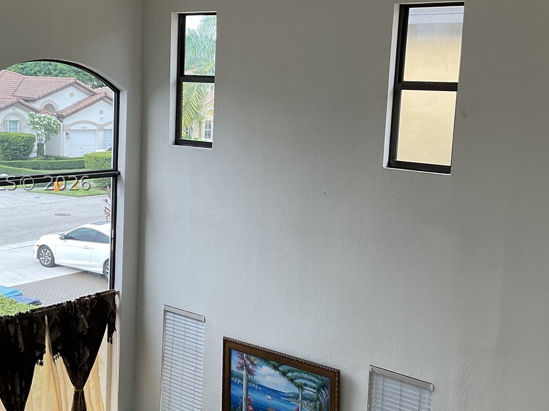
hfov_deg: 40.4
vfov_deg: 30.8
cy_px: 183
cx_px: 261
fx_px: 745
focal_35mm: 47
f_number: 1.8
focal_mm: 3
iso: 50
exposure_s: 1/120
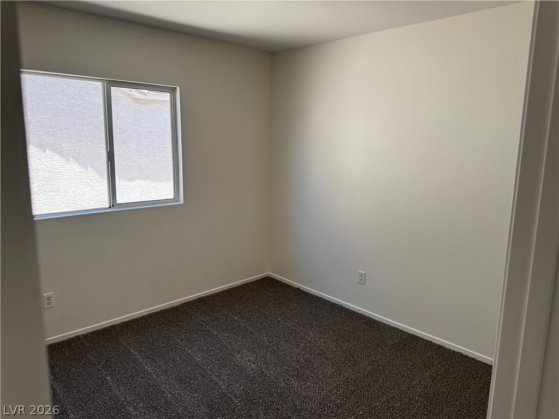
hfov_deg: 71.6
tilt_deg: -9.7
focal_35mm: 24
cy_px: 210
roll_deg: -1.1
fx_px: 388
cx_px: 280
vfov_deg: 56.8
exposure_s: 1/280
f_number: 1.78
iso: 80
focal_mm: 6.76
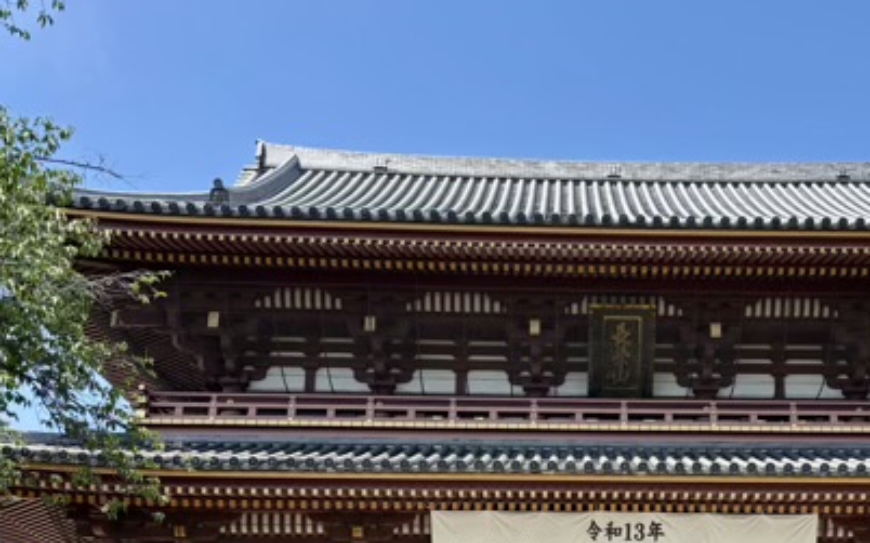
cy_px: 479
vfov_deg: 26.1
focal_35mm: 48
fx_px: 1138
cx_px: 599
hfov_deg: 41.2
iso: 50
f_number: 1.6
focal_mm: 5.96
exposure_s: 1/1437
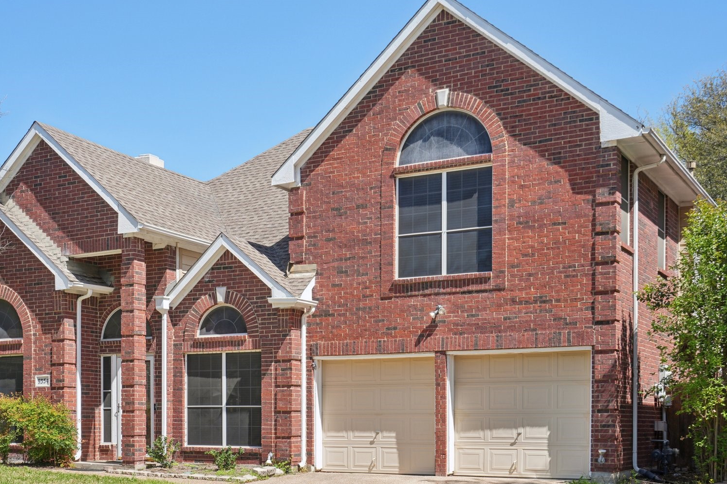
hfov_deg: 41.0
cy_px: 242
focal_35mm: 48
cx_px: 319
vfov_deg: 28.1
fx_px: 969
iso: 100
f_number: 8
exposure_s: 1/250
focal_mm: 35
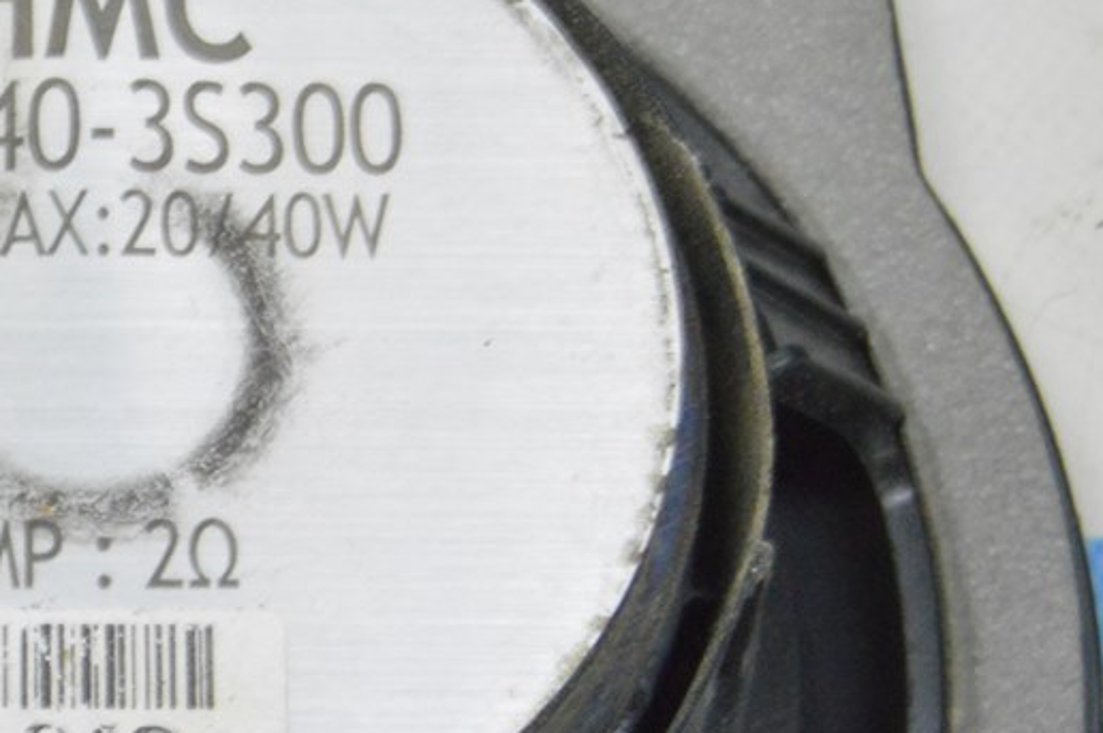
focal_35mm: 143
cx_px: 51
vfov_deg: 9.6
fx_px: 4377
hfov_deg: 14.2
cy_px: 411
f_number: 20
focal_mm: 48
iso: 6400
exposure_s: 1/15
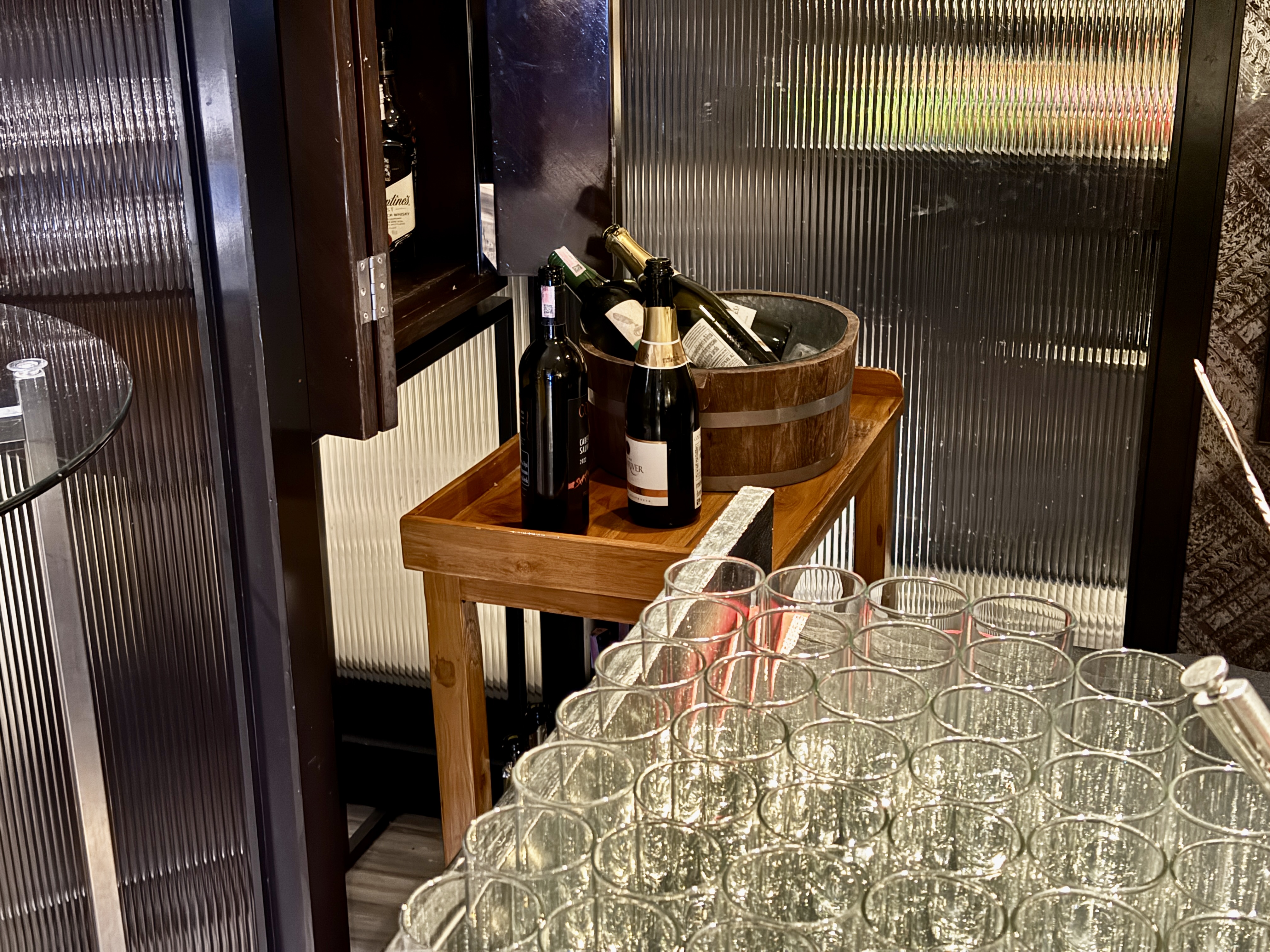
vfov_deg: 30.3
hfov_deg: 39.7
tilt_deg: -21.1
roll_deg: +0.3
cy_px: 476
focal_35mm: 48
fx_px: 1761
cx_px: 635
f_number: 1.78
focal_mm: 6.86
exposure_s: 1/9
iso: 500
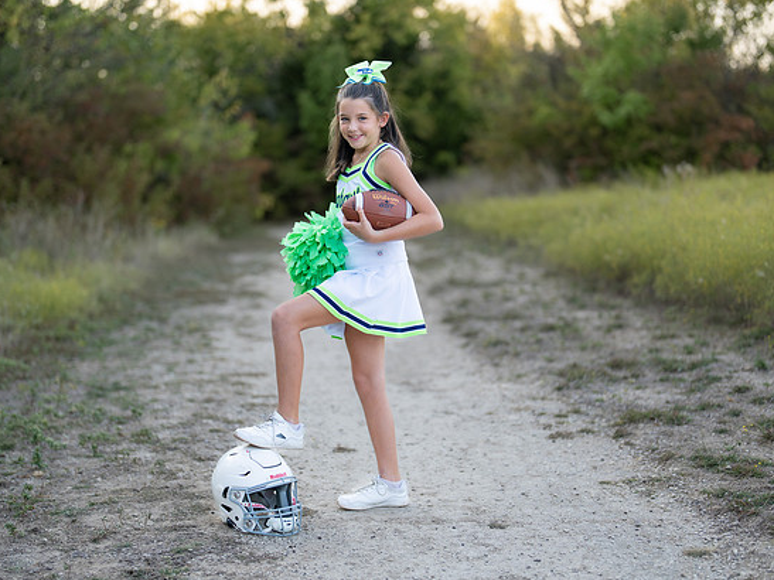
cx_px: 366
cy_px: 294
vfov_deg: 24.4
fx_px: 1341
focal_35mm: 60
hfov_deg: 32.2
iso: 100
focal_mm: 50
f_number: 1.2
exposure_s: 1/1000
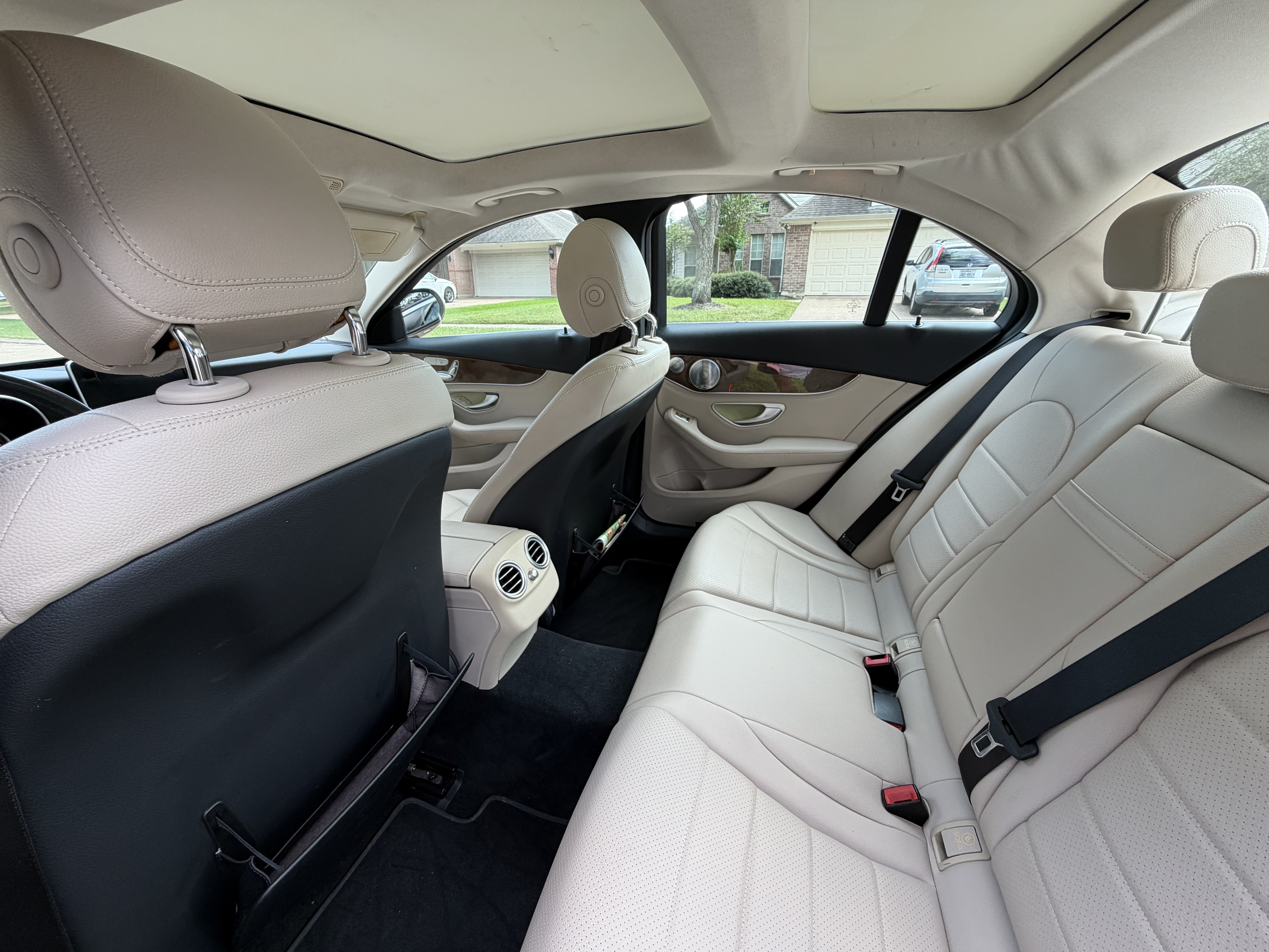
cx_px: 634
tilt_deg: -19.7
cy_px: 476
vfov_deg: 85.7
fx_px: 513
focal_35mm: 14
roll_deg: +0.2
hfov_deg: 102.1
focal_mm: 2.22
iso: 80
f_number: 2.2
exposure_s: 1/121
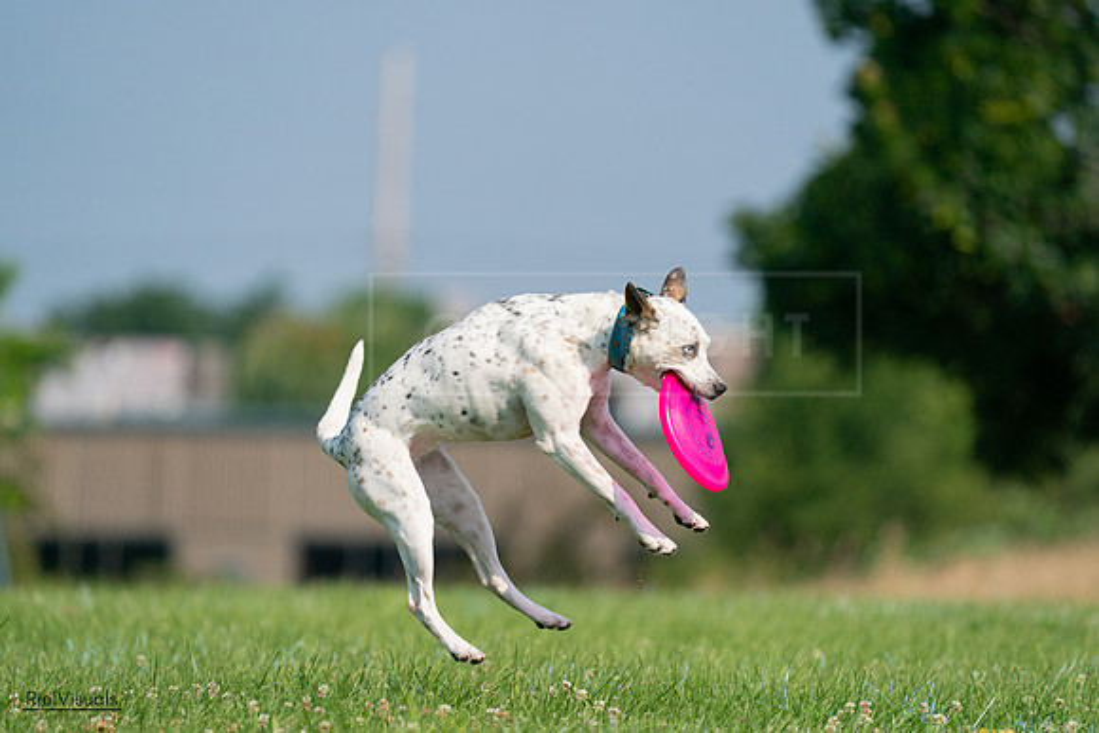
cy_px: 366
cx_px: 550
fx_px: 14137
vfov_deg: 3.0
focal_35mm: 463
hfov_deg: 4.5
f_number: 6.3
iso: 500
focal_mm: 463
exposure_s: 1/4000
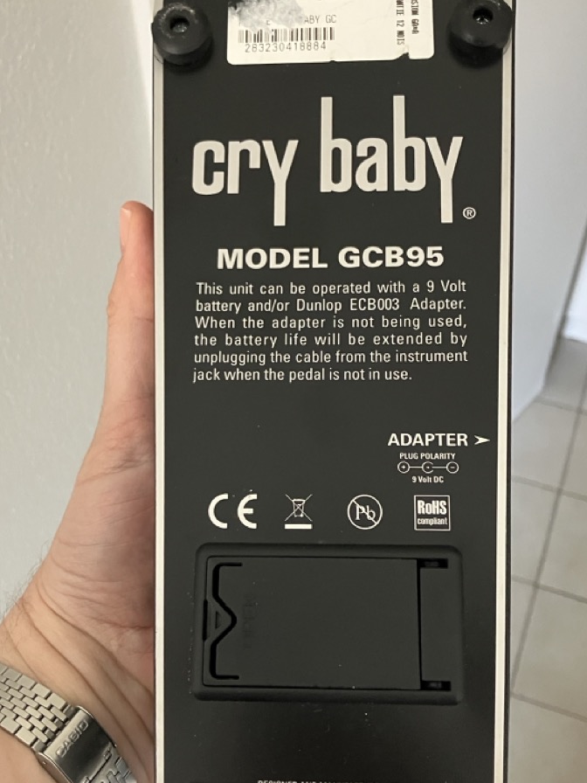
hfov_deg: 36.0
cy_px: 405
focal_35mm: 40
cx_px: 294
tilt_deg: -49.2
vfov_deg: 46.8
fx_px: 904
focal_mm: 3.99
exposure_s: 1/44
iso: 320
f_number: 1.8
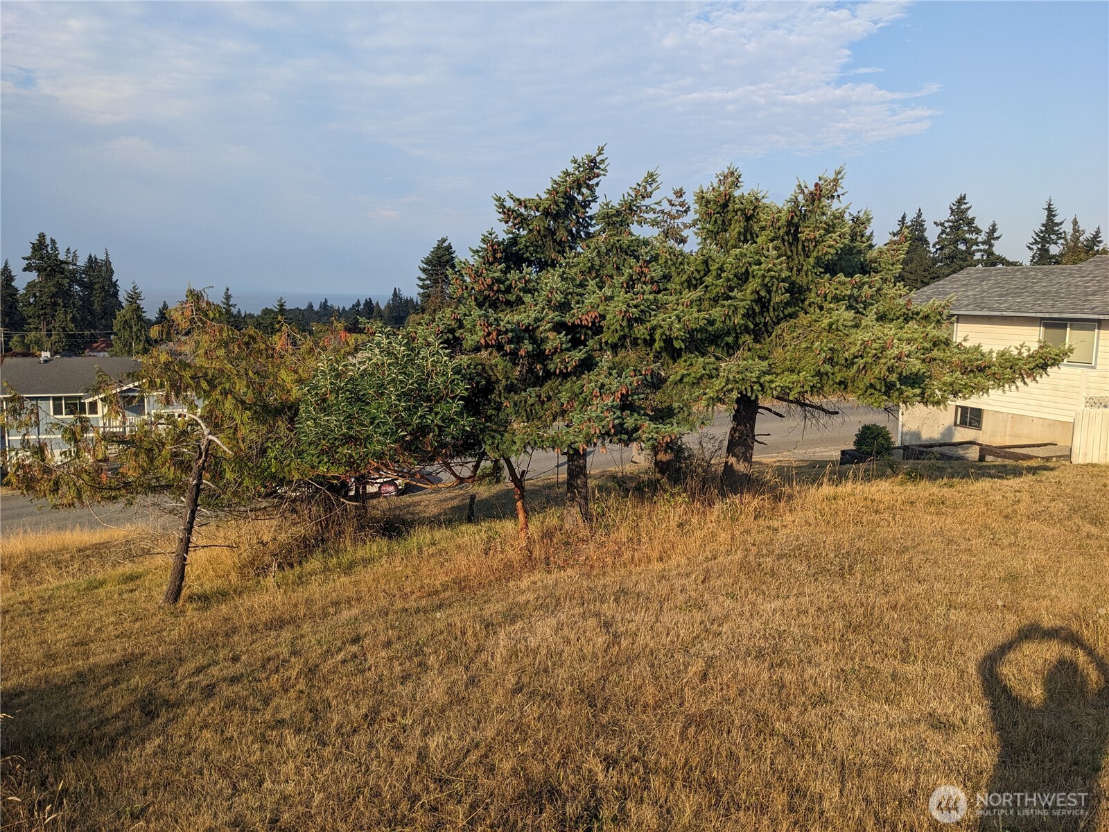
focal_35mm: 27
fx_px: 865
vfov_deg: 51.4
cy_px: 416
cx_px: 554
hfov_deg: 65.3
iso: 50
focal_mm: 4.38
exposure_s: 1/2342
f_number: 1.73
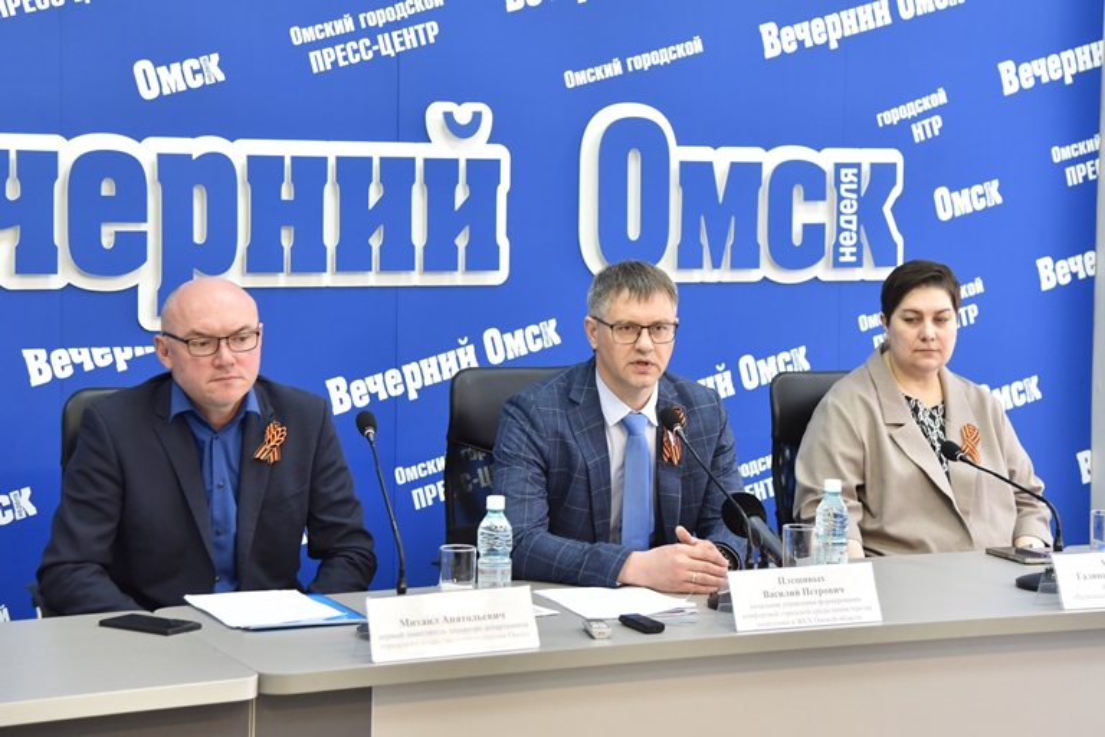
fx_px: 2026
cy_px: 368
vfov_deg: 20.6
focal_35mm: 66
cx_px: 552
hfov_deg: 30.5
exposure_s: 1/200
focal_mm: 66
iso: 1400
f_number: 4
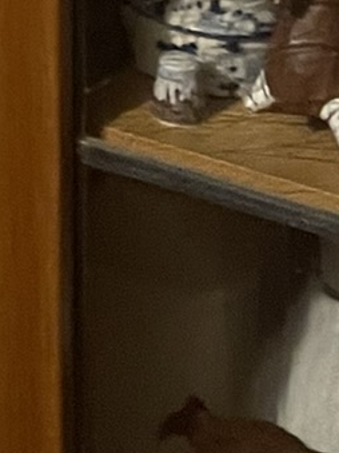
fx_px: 2051
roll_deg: +0.3
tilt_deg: -1.2
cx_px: -226
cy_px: -866
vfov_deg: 9.8
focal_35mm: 157
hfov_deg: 9.1
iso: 320
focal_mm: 4.2
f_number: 1.6
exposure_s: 1/50
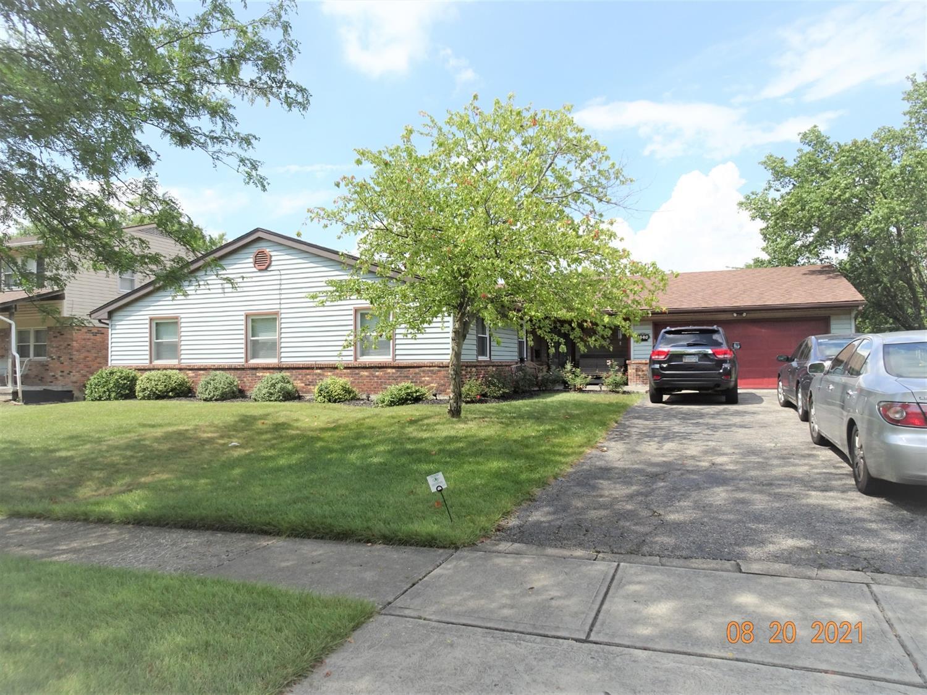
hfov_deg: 71.6
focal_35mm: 24
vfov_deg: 56.8
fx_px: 643
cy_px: 348
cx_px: 464
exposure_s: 1/800
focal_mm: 4.1
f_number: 3.5
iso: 80
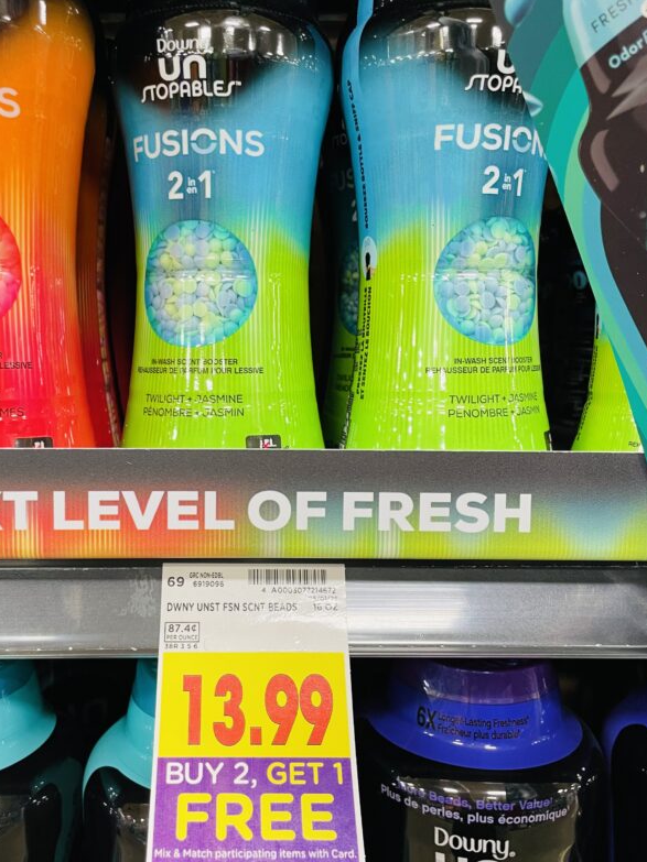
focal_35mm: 34
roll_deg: +0.6
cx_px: 240
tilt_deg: -7.5
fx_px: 848
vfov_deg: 53.9
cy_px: 404
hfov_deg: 41.5
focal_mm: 4.2
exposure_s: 1/61
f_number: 1.6
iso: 100
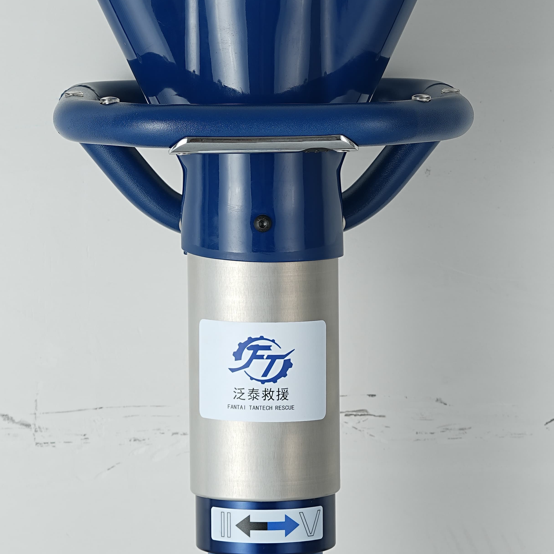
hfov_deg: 8.0
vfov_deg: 7.9
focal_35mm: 220
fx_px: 3983
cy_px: 157
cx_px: 284
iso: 50
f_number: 8
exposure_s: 1/125
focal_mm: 90
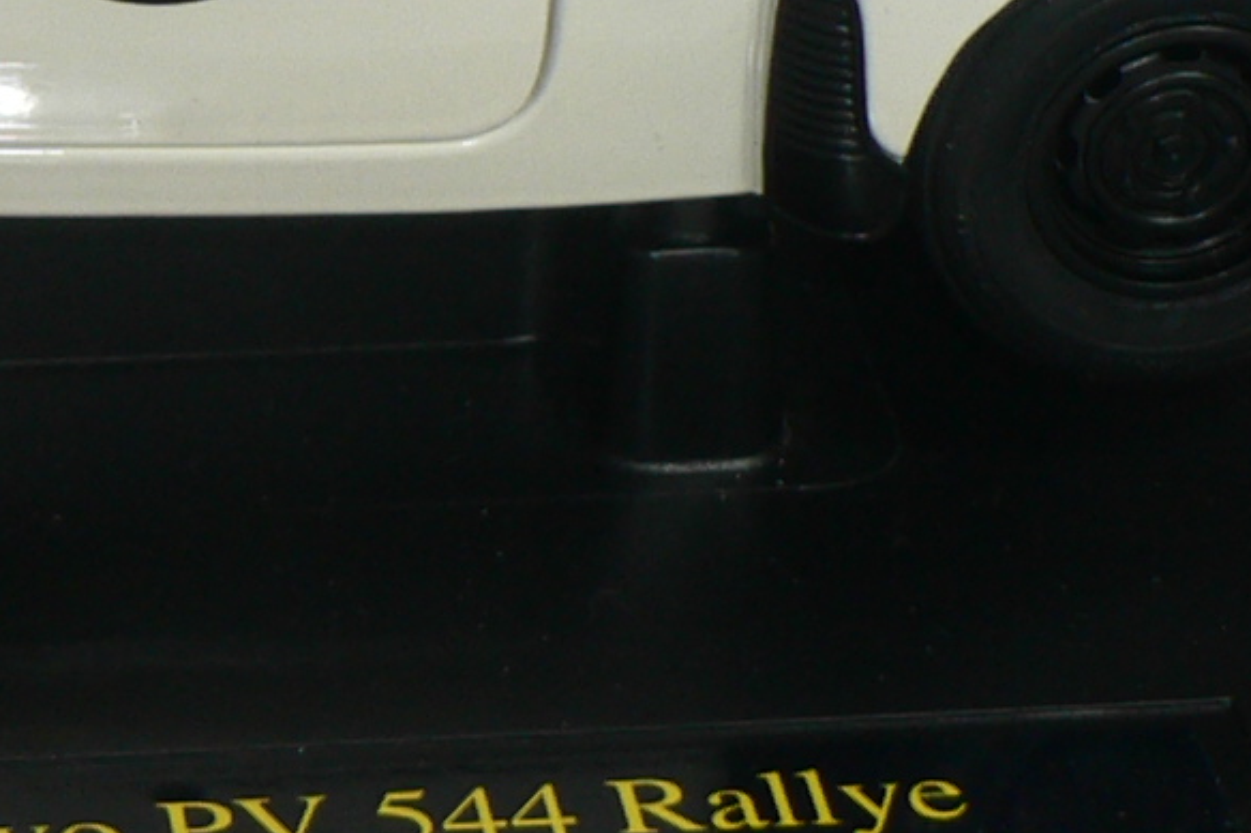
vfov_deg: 6.2
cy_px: -191
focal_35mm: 219
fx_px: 7608
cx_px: 135
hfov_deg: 9.4
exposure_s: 1/60
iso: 80
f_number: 2.8
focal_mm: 8
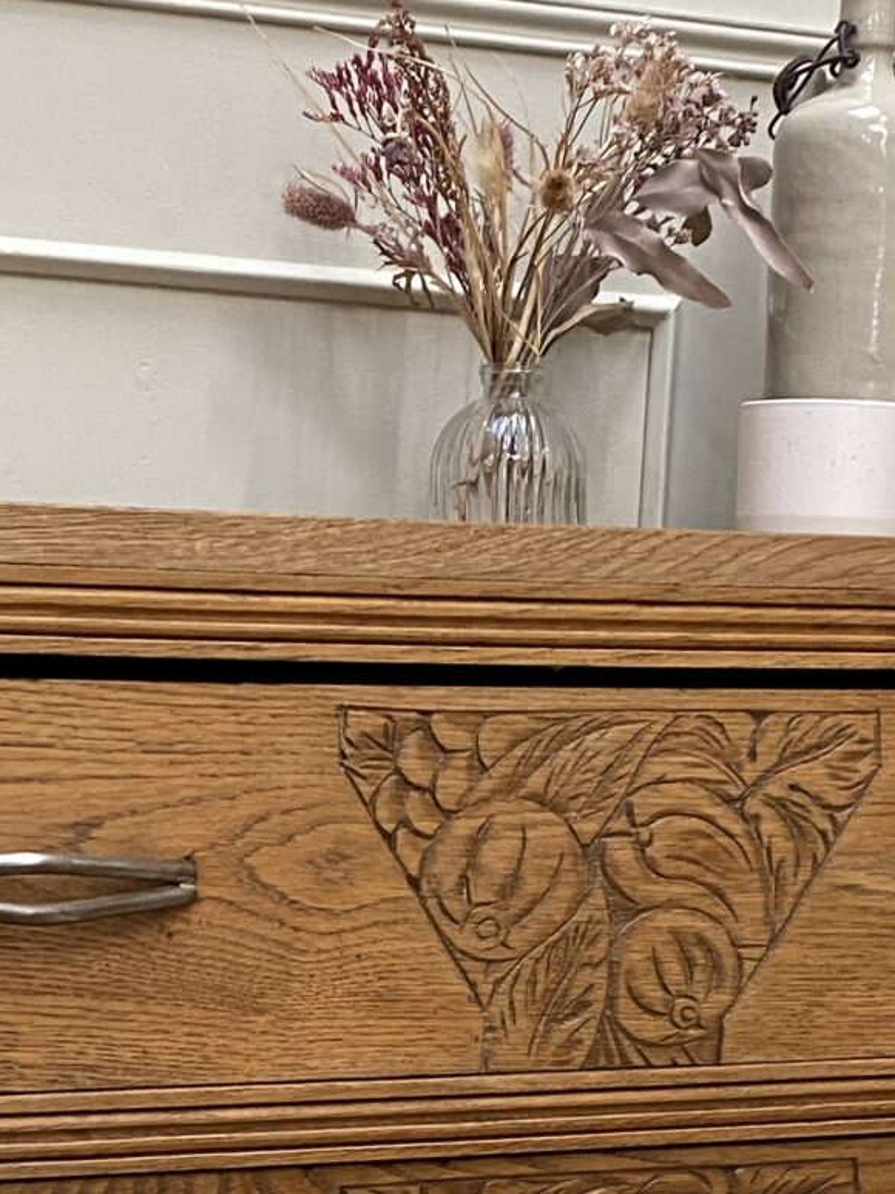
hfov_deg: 17.2
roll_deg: -0.9
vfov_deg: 21.5
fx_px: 2966
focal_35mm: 86
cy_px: 1330
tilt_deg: -12.4
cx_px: 454
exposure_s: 1/50
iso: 200
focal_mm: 4.25
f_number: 1.8
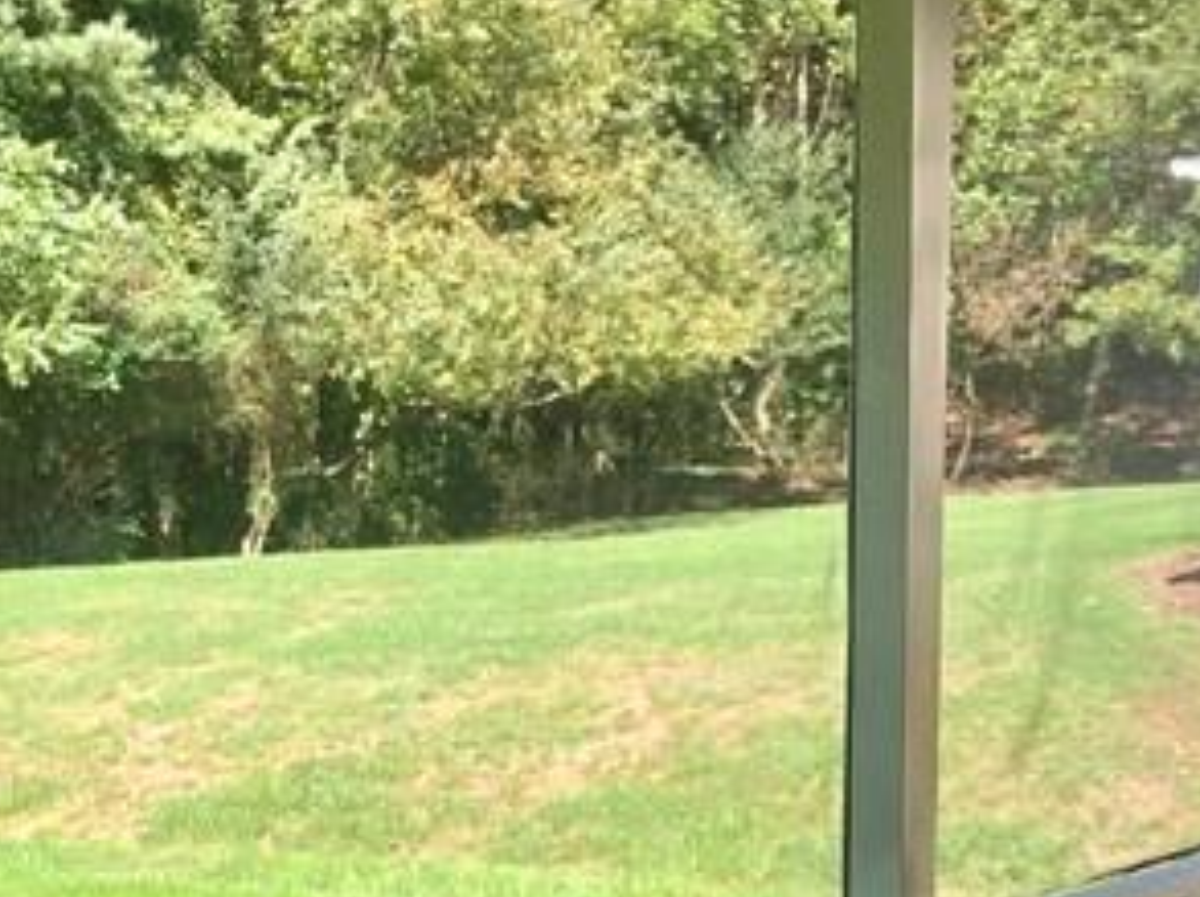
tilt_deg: -3.8
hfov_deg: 20.0
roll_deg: +0.3
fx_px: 3393
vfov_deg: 14.9
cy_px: 774
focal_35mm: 98
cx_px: 455
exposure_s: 1/260
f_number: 1.8
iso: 20
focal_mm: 4
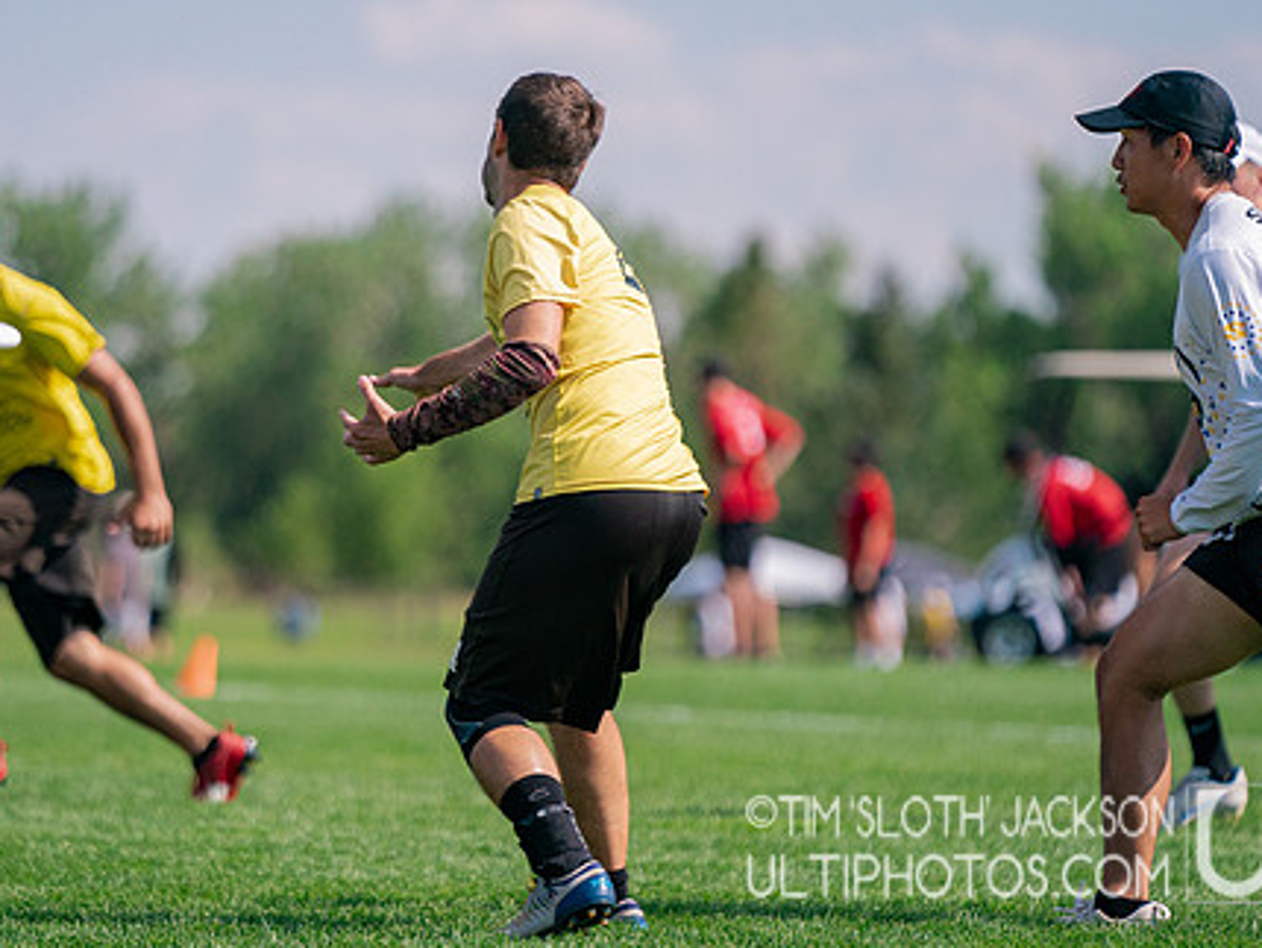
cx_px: 529
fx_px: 10250
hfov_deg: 7.0
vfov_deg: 5.3
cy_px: 418
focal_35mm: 281
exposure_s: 1/16000
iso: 640
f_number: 2.8
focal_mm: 200
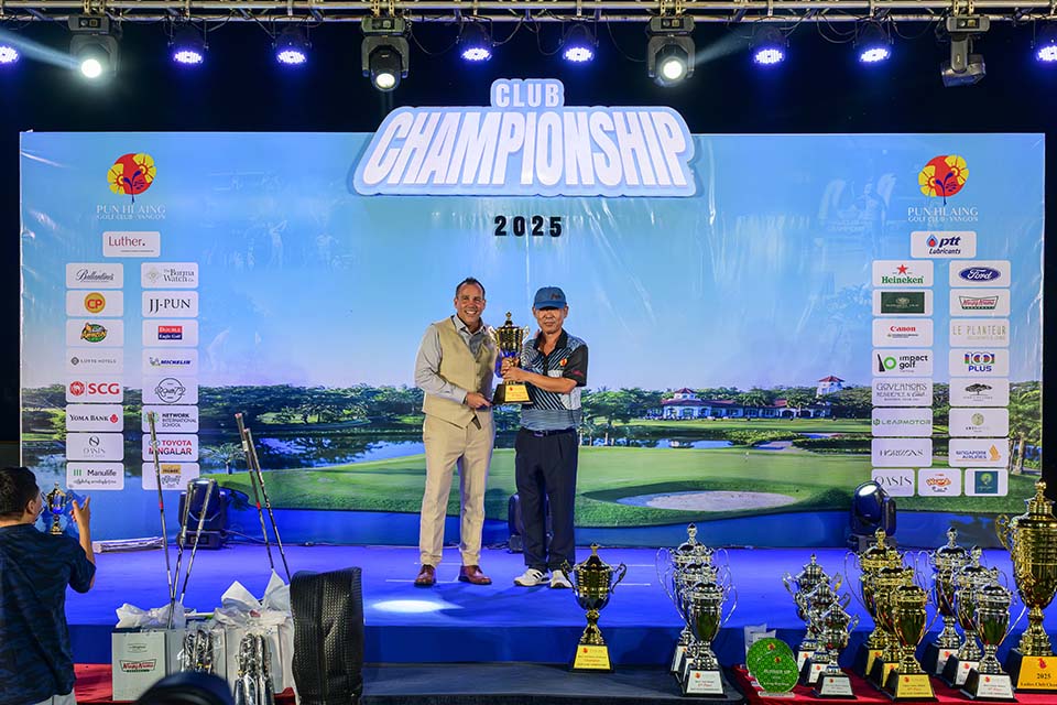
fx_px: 1057
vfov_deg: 36.9
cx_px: 528
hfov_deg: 53.1
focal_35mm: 36
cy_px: 352
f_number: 6.3
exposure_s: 1/250
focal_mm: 36
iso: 2500
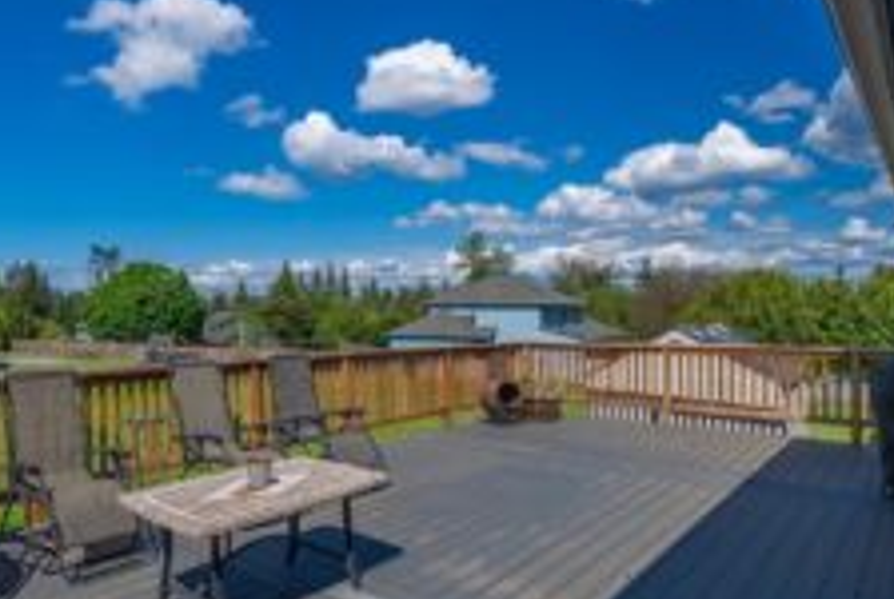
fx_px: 622
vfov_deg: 51.4
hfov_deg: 70.4
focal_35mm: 25
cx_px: 343
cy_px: 313
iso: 80
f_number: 7.1
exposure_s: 1/250
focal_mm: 14
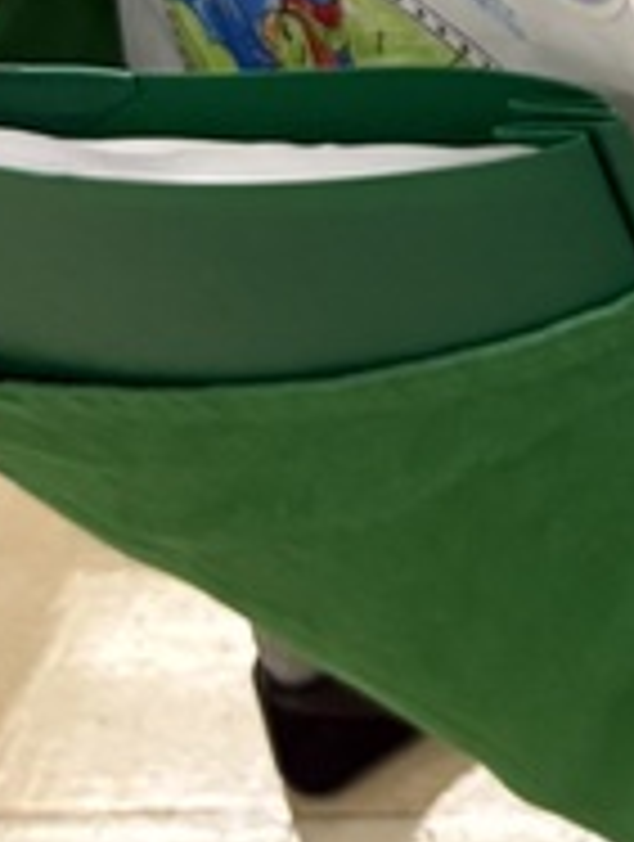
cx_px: 1587
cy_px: -680
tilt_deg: -30.4
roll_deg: +1.9
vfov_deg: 12.6
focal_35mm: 142
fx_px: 3456
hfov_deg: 9.2
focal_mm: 5.96
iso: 200
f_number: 1.6
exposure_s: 1/60
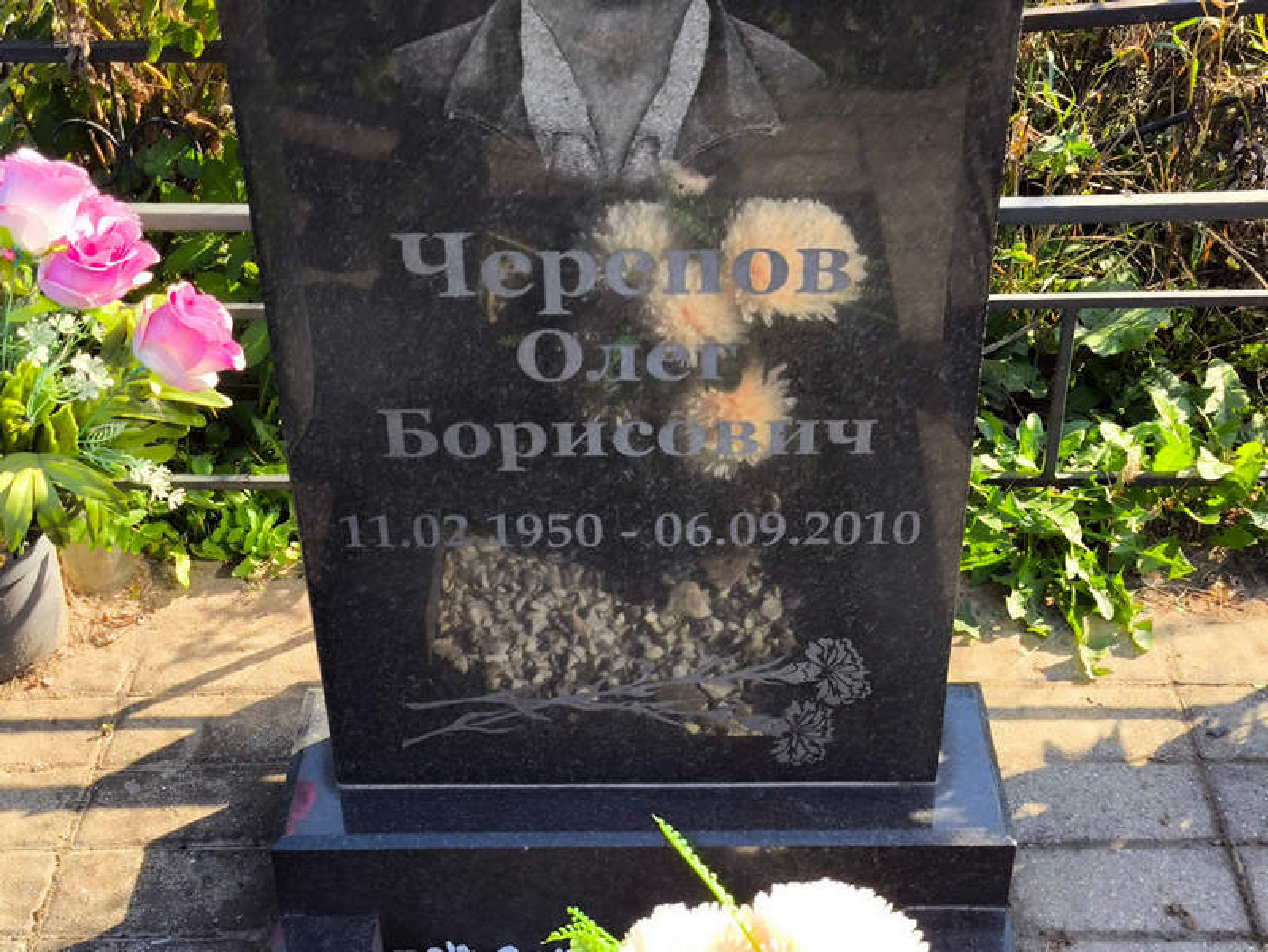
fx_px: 1832
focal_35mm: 50
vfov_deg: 29.1
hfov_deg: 38.2
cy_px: 476
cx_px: 634
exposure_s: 1/405
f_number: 1.7
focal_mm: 4.71
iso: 50
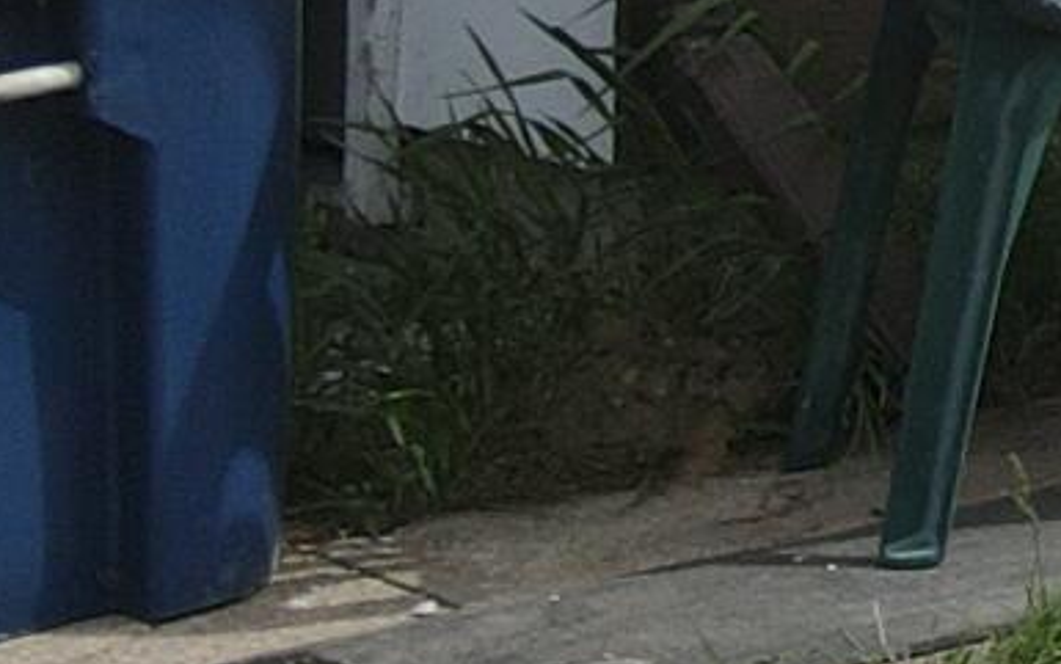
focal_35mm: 198
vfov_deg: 6.2
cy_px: -1232
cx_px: 3900
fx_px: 5728
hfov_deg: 7.9
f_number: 2.8
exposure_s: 1/640
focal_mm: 4.5
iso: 100
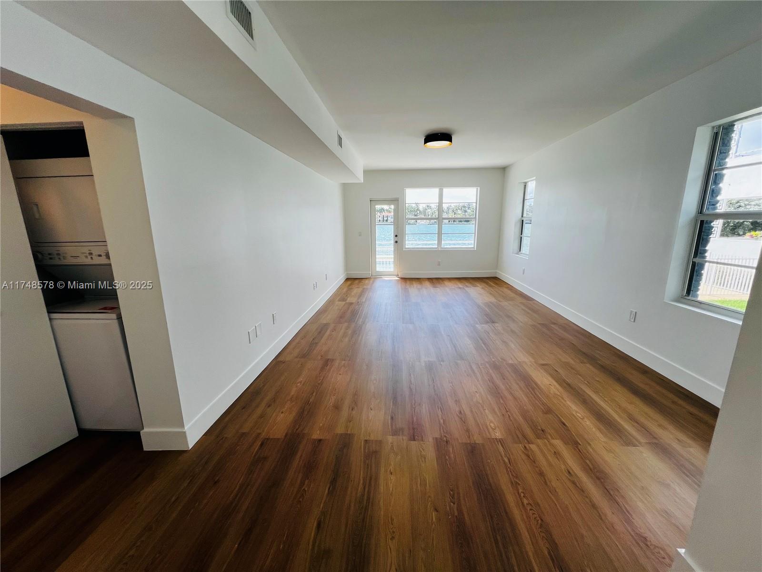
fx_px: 286
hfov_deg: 106.2
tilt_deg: -11.4
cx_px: 381
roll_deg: +1.6
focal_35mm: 13
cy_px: 286
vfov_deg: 89.9
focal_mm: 1.57
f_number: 1.8
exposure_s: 1/130
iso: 32
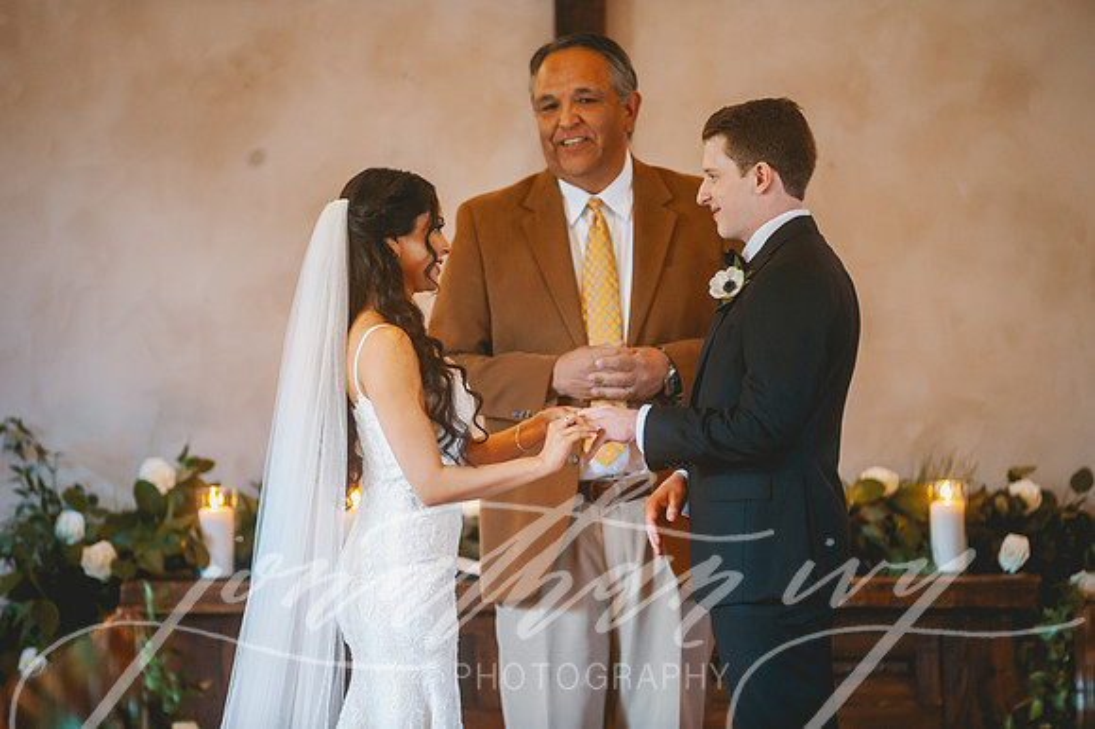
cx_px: 548
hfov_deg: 6.9
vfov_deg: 4.6
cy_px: 364
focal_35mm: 300
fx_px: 9119
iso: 800
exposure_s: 1/80
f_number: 2.8
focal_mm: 300
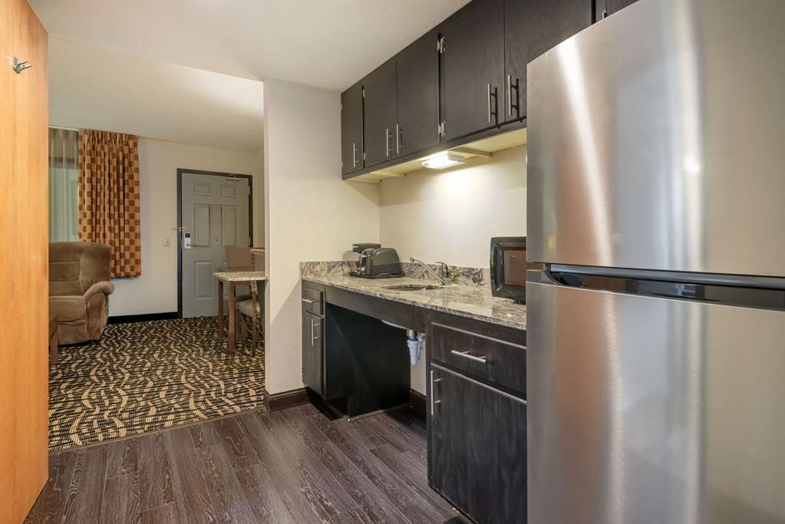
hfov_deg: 90.0
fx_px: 393
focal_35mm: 18
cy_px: 262
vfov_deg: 67.4
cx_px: 392
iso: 400
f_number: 11
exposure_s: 1/13
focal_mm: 18
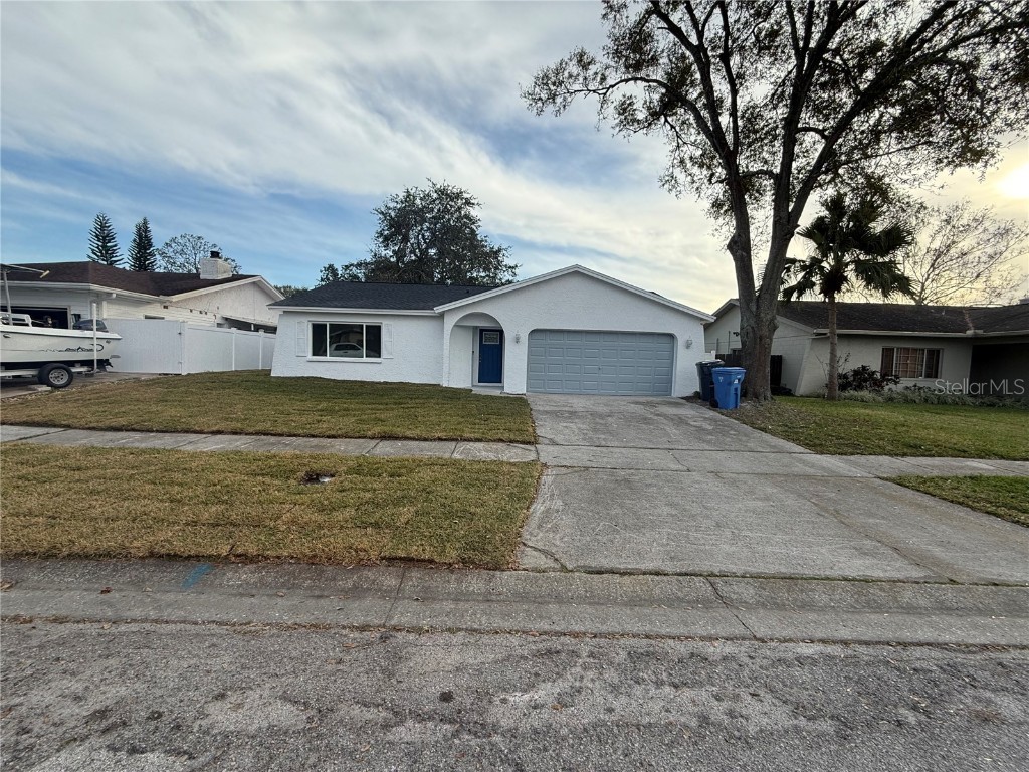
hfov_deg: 102.1
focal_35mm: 14
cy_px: 386
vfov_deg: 85.7
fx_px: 416
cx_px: 514
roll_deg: -1.6
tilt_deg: -3.7
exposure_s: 1/888
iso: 64
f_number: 2.2
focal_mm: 2.22
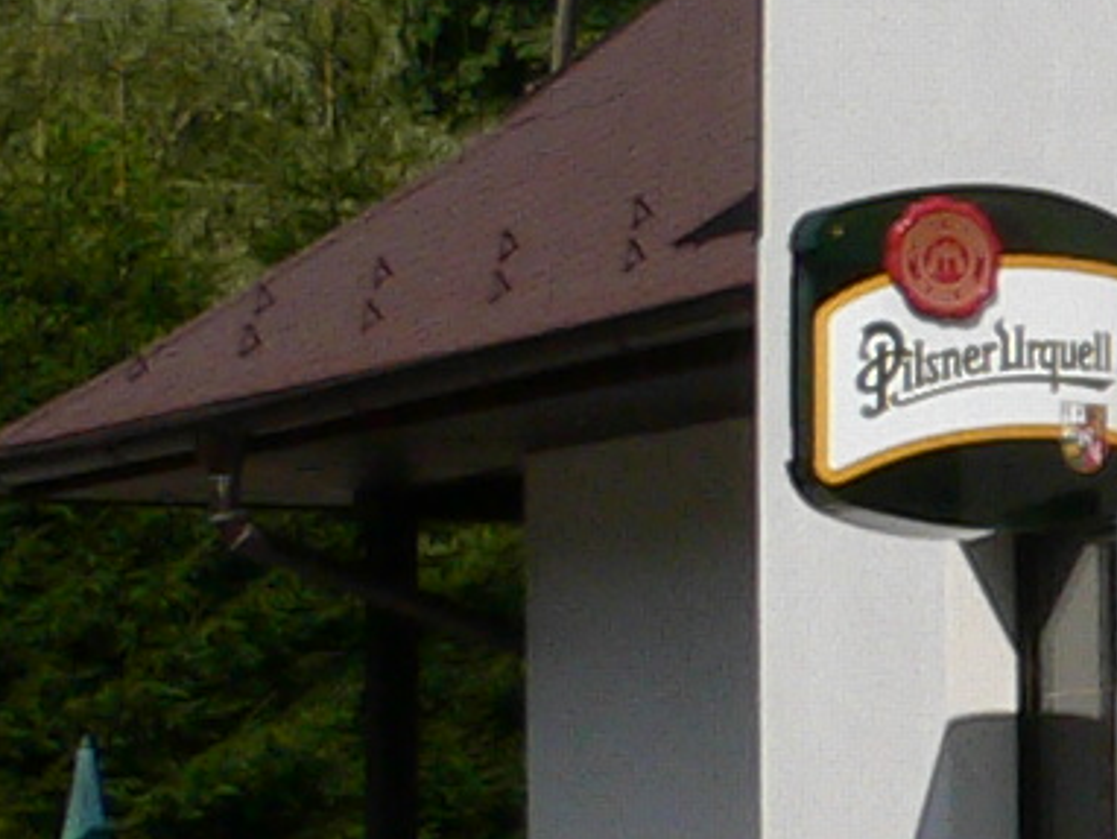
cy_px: 117
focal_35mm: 241
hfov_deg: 7.3
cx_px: 3249
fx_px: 7782
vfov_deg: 6.2
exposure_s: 1/1000
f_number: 5.2
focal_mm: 6
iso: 100
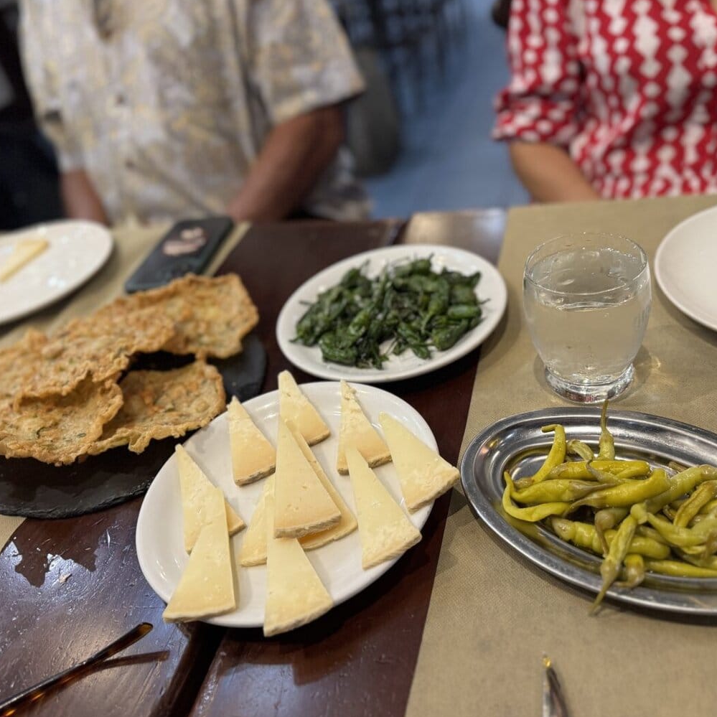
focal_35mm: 29
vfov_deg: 55.6
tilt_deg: -36.6
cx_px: 404
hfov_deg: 55.5
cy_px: 353
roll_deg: +12.6
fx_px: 680
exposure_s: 1/50
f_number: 1.78
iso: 400
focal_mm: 6.76
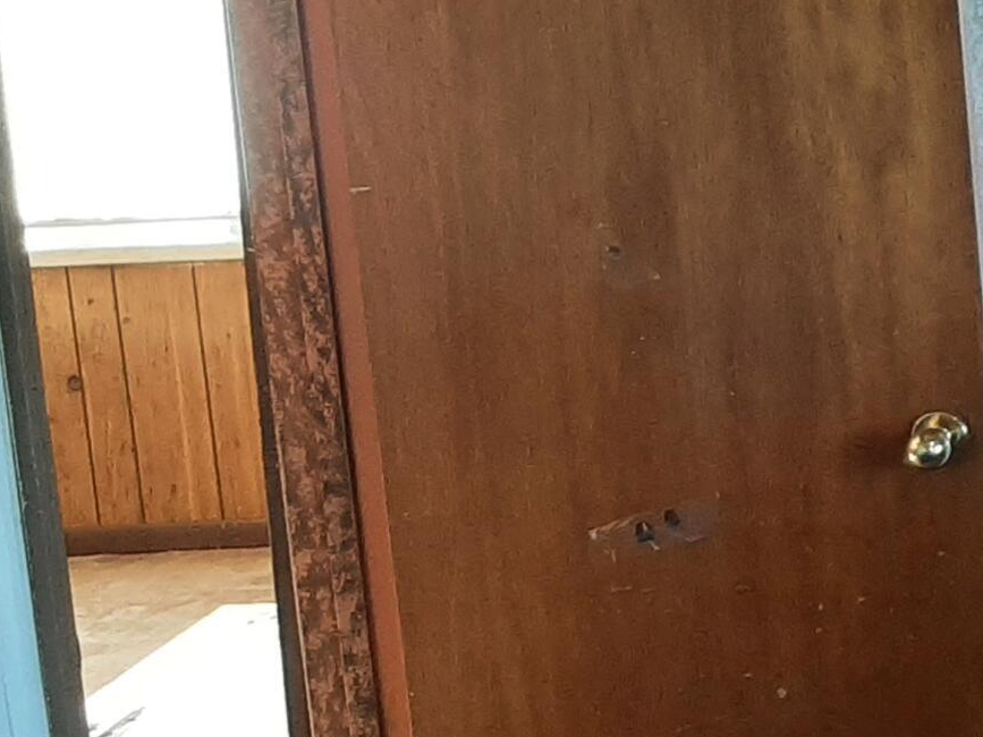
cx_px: 1658
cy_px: 125
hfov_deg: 18.2
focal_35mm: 90
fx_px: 2555
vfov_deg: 16.3
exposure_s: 1/60
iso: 160
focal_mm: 3.93
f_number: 1.7
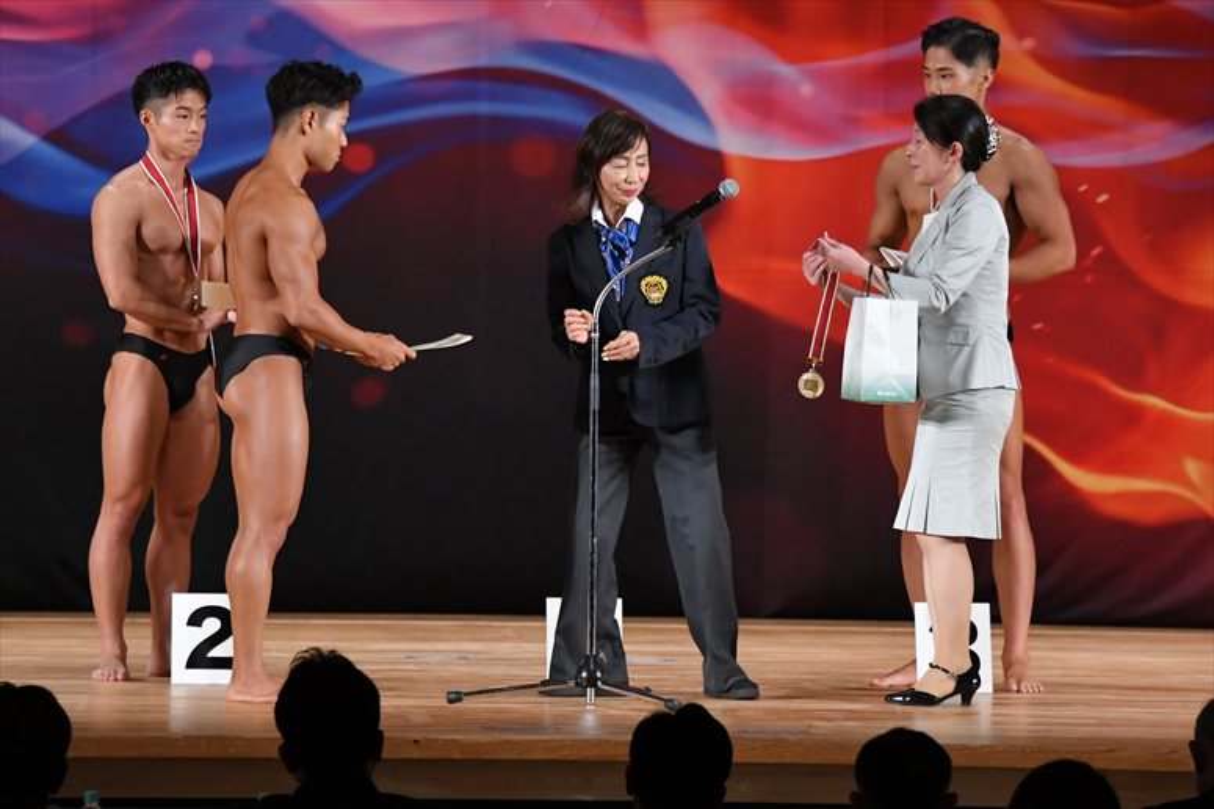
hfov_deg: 9.2
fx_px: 7584
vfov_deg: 6.1
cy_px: 404
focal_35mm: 225
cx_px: 607
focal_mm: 150
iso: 3200
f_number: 5.6
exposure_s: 1/400
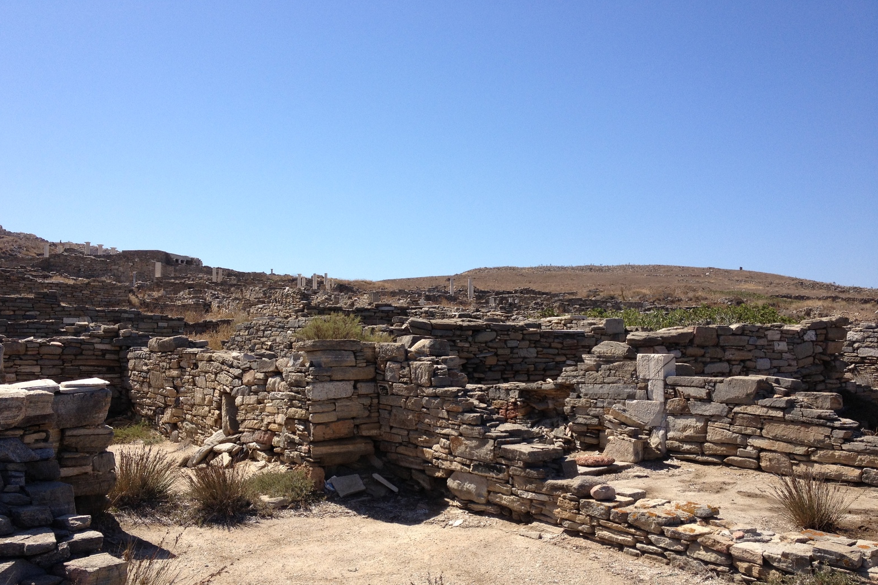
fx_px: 902
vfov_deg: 35.9
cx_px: 433
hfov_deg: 51.9
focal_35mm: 37
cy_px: 325
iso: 50
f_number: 2.4
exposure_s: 1/1727
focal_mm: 4.28
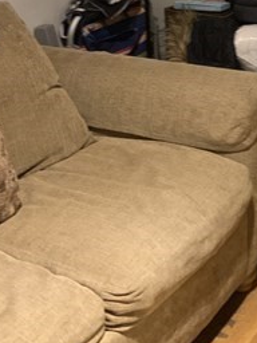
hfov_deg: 18.0
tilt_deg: -6.4
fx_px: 772
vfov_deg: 22.9
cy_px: -72
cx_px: 304
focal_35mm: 78
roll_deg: -1.2
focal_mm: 4.25
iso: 640
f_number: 1.8
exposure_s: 1/20
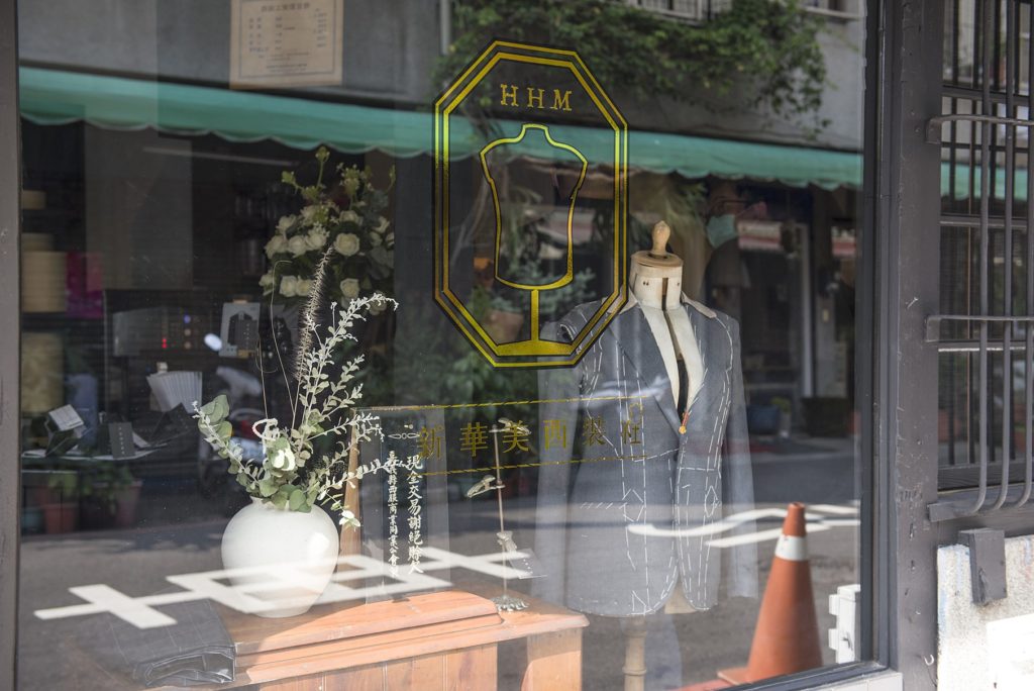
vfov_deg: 28.1
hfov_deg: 41.1
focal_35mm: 48
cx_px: 517
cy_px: 346
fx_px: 1379
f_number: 4
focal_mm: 48
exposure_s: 1/160
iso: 250
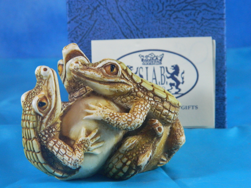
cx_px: 126
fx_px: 609
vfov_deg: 17.6
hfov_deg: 23.3
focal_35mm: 84
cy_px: 94
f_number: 4.2
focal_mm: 15.1
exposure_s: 1/30
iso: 400
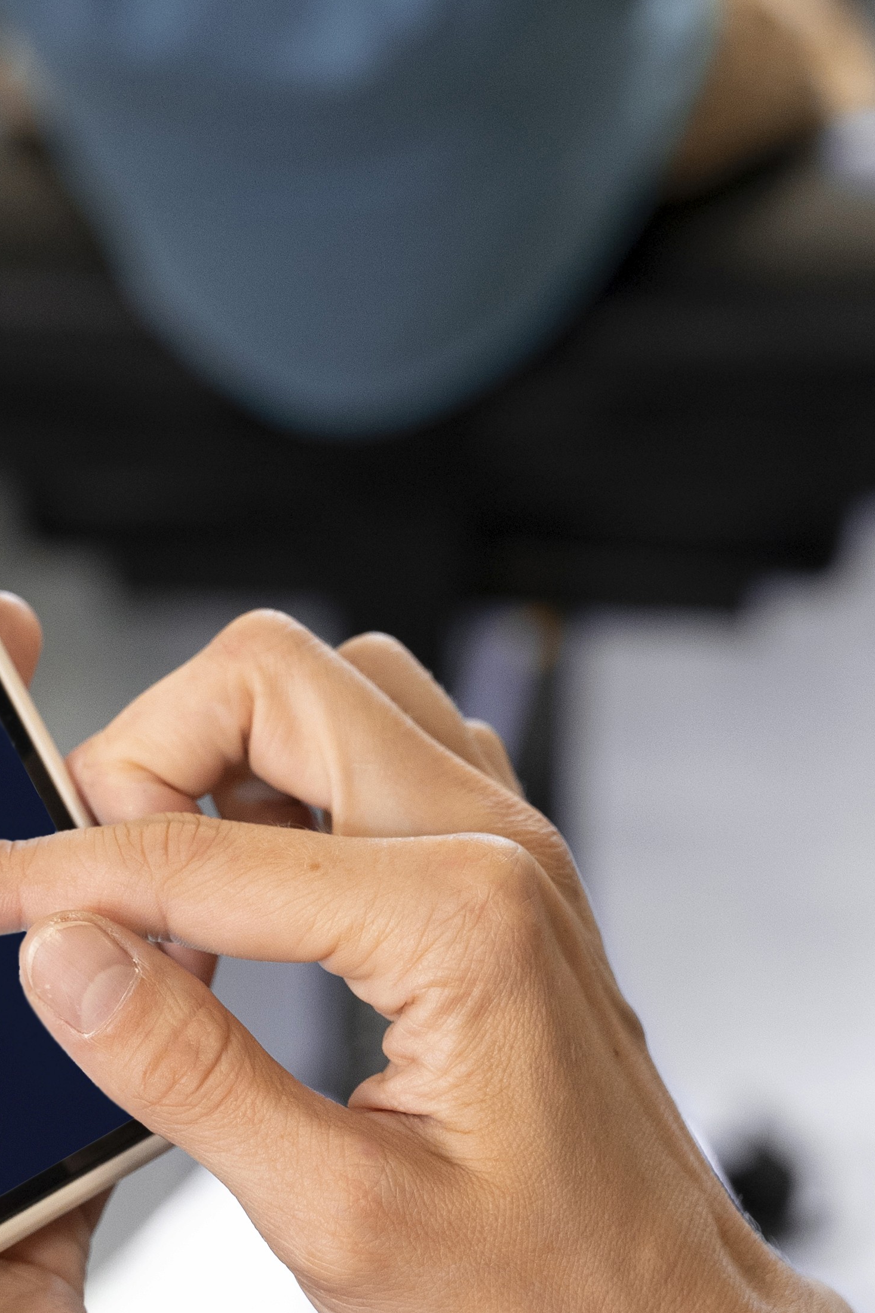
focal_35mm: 120
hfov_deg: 11.4
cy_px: 568
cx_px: 346
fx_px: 4382
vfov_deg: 17.0
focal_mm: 37.7
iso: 1000
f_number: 3.2
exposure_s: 1/100
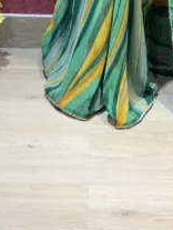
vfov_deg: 15.5
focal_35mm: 113
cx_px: 96
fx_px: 751
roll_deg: -0.7
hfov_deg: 13.1
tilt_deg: -7.0
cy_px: -155
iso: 50
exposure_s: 1/100
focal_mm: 5.96
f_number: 1.6
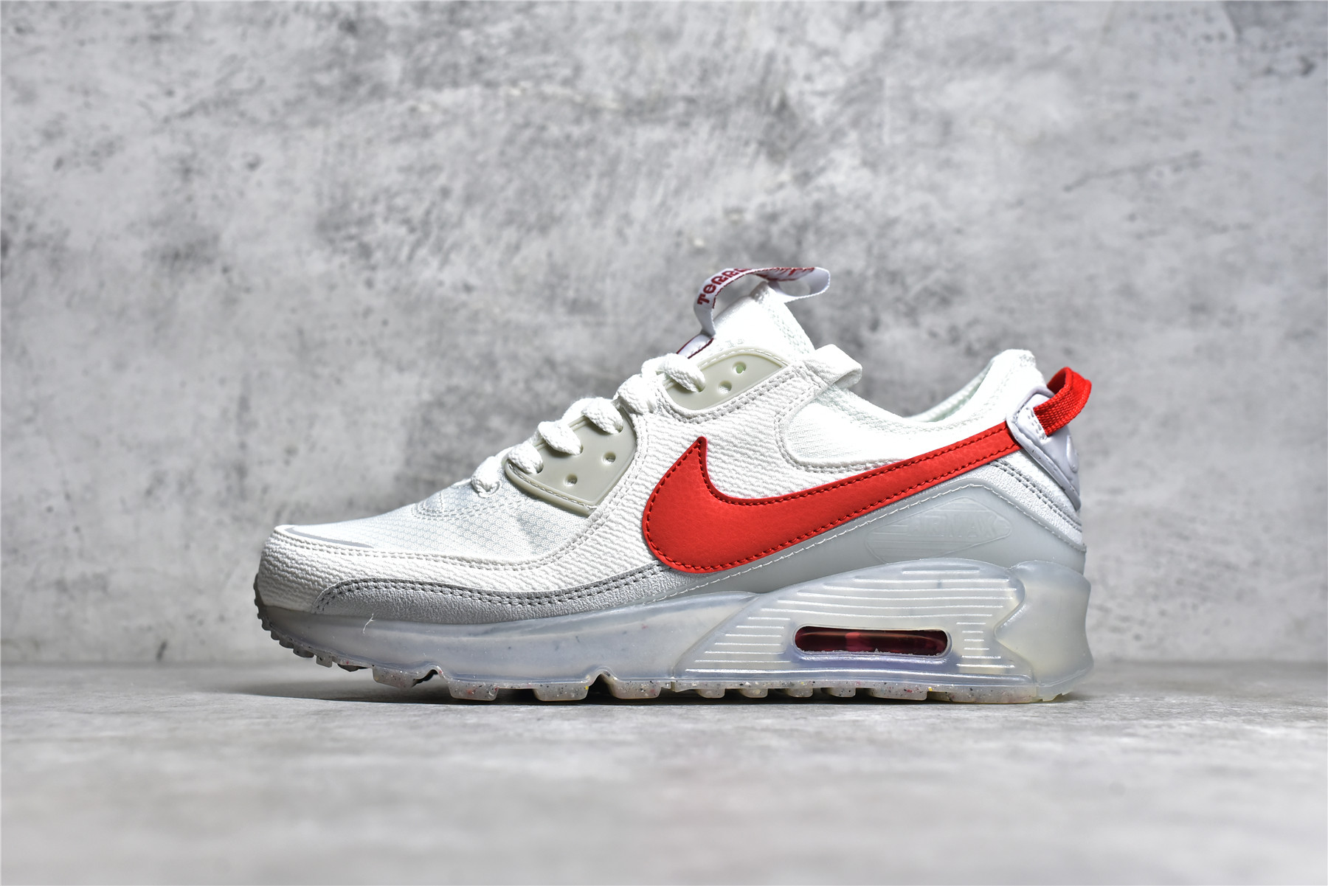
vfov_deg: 27.0
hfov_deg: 39.6
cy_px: 443
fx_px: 1845
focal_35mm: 50
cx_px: 664
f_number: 7.1
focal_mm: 50
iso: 1250
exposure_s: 1/160
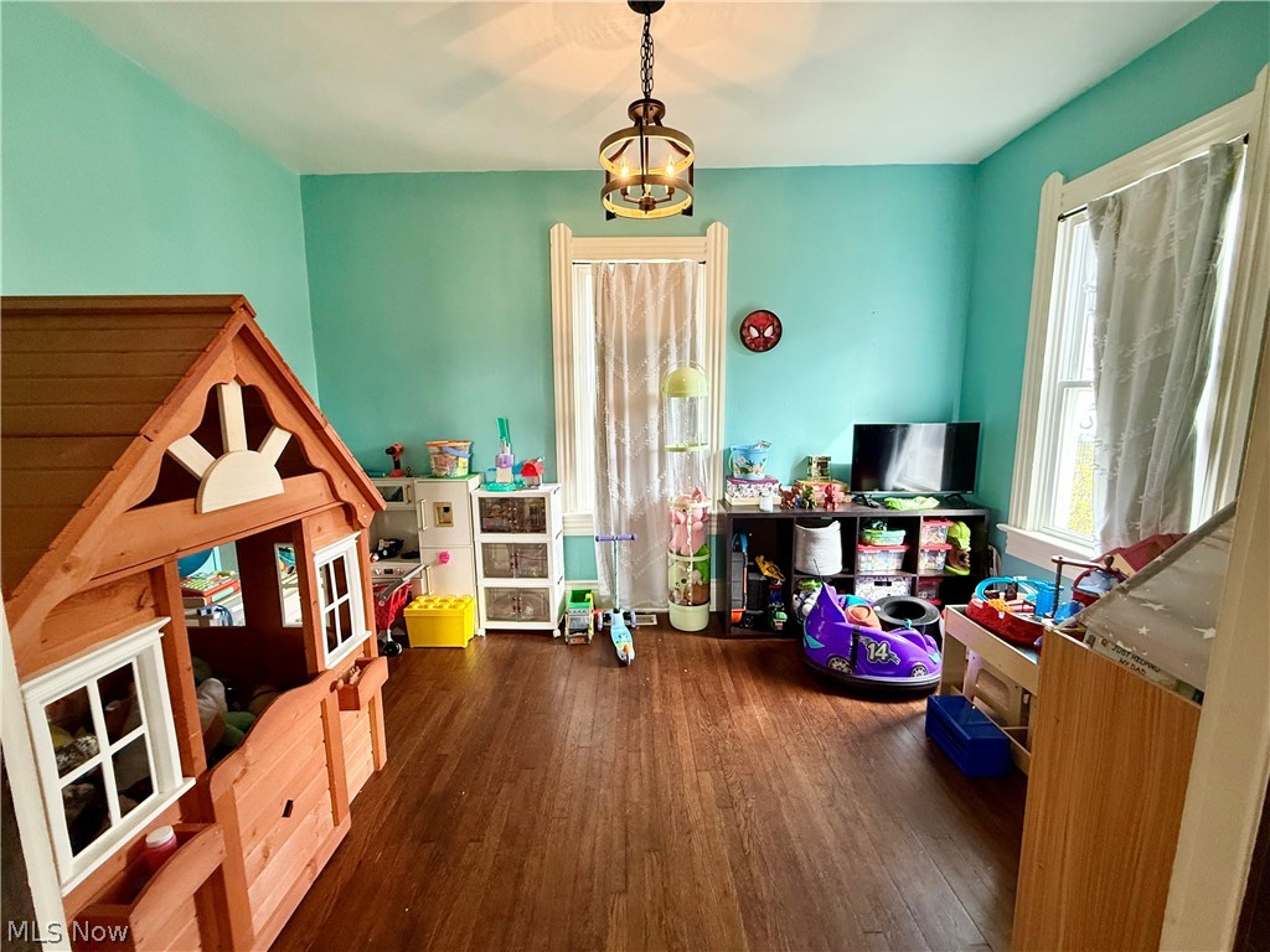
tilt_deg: -7.8
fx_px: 514
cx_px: 635
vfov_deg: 85.7
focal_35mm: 14
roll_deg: +0.0
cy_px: 476
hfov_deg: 102.1
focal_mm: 2.22
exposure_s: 1/60
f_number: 2.2
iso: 250
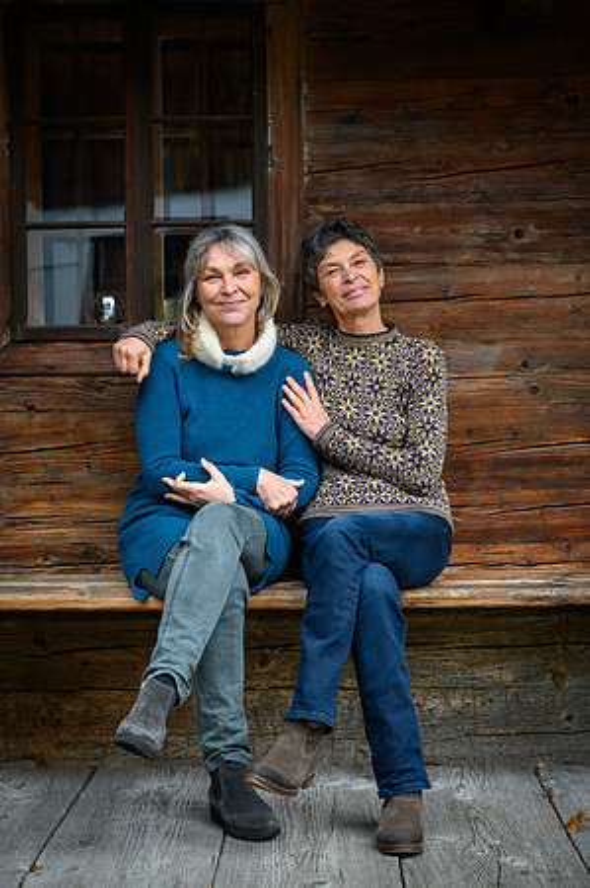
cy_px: 444
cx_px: 295
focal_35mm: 70
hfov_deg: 19.4
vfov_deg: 28.9
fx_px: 1725
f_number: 4.5
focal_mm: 70
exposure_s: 1/320
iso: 640
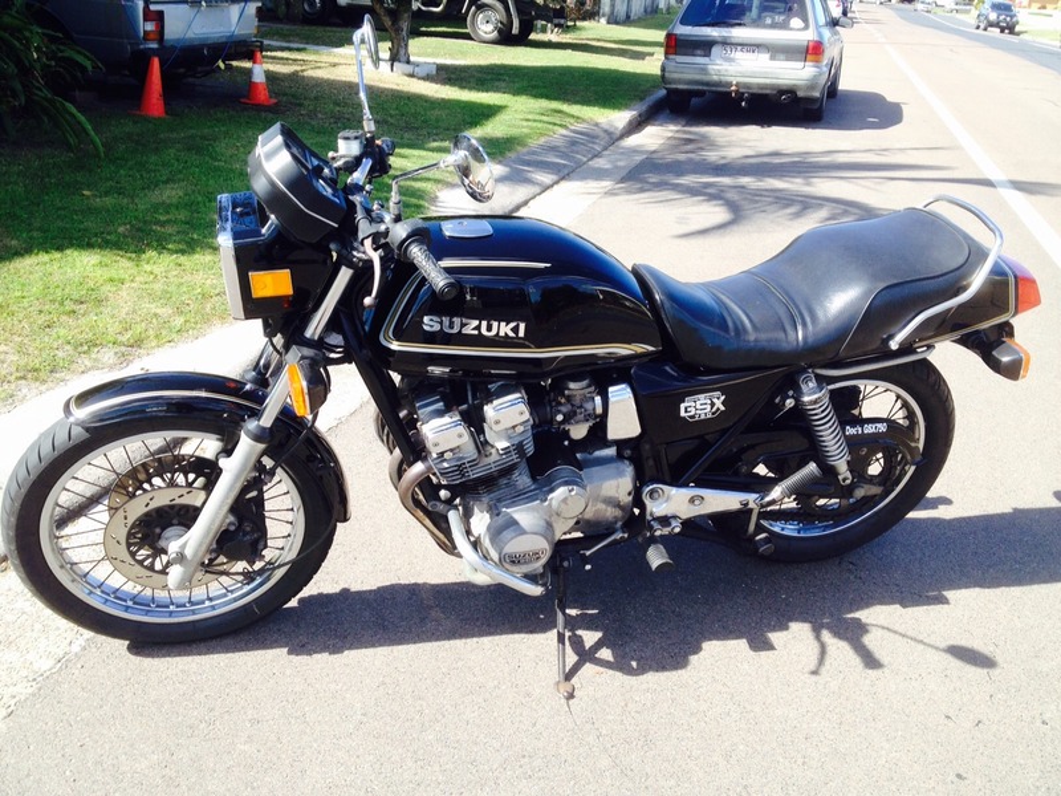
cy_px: 398
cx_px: 530
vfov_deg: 40.7
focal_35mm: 35
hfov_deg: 52.6
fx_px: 1073
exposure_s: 1/424
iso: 50
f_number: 2.4
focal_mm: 4.28
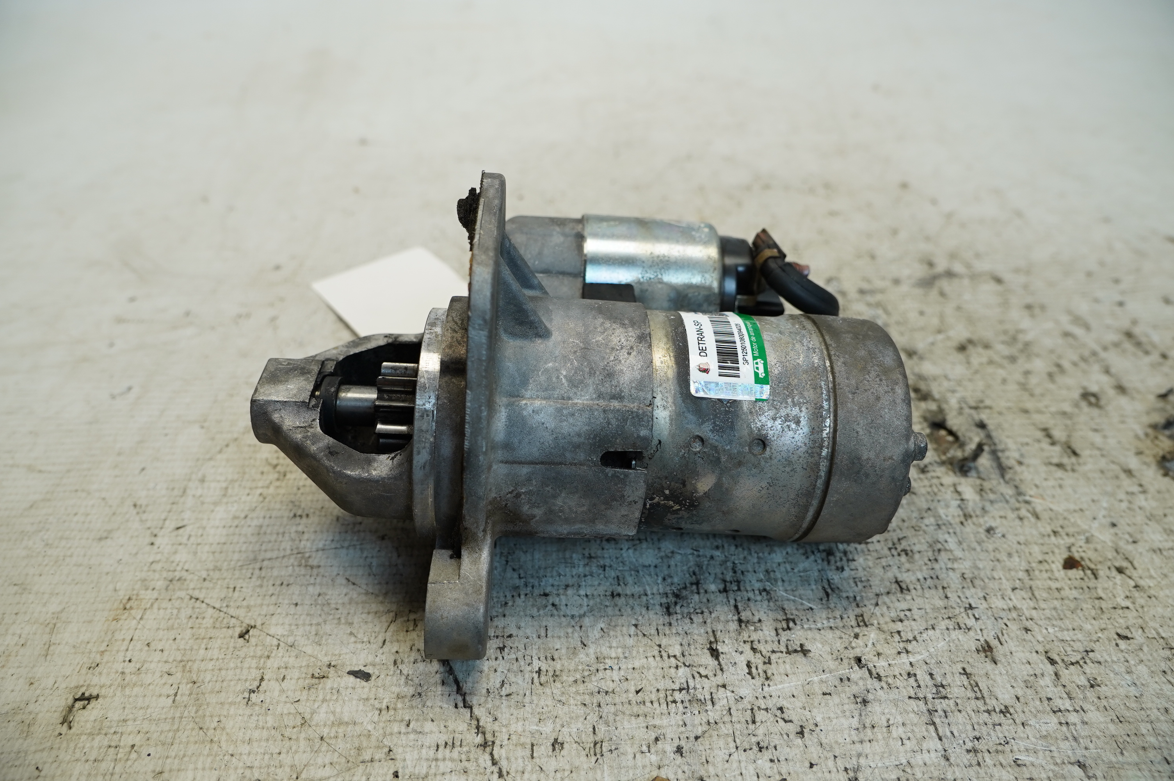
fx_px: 782
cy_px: 390
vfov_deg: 53.0
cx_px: 587
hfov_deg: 73.8
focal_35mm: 24
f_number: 4
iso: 400
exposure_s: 1/160
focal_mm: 16
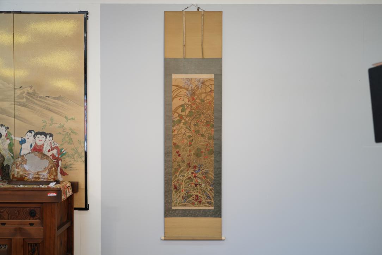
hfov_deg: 50.7
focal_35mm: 38
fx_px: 403
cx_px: 191
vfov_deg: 35.1
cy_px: 128
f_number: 4
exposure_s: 1/40
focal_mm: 38
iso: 250
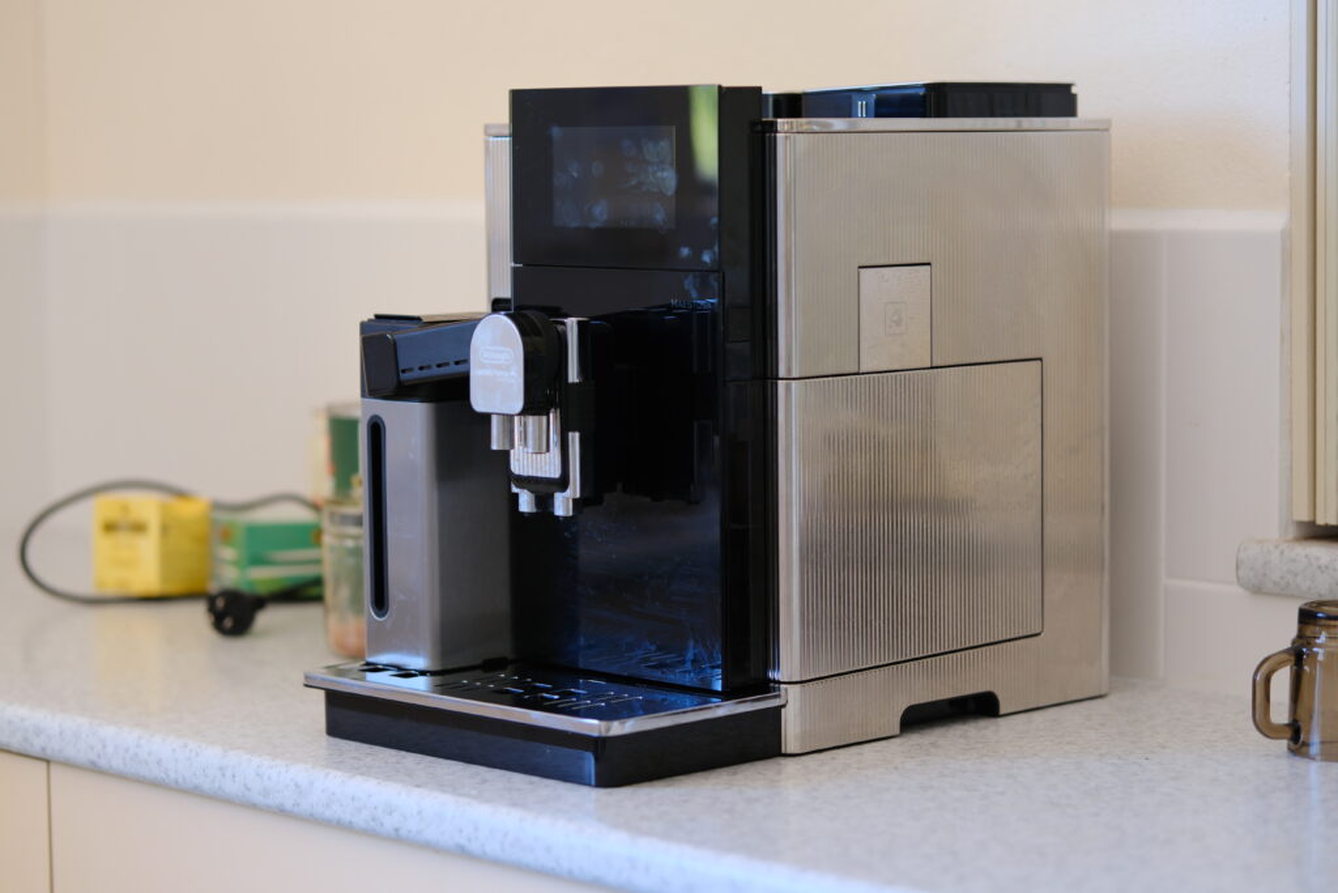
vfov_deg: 16.3
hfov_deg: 24.2
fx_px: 3122
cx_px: 669
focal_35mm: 84
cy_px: 446
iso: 250
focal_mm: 56
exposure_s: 1/105
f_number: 1.8
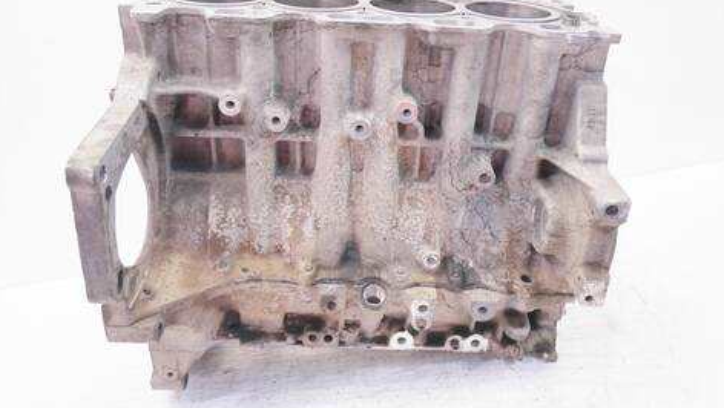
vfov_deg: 37.8
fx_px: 595
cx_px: 362
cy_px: 186
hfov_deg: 62.6
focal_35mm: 31
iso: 640
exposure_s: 1/60
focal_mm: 14
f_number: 3.7
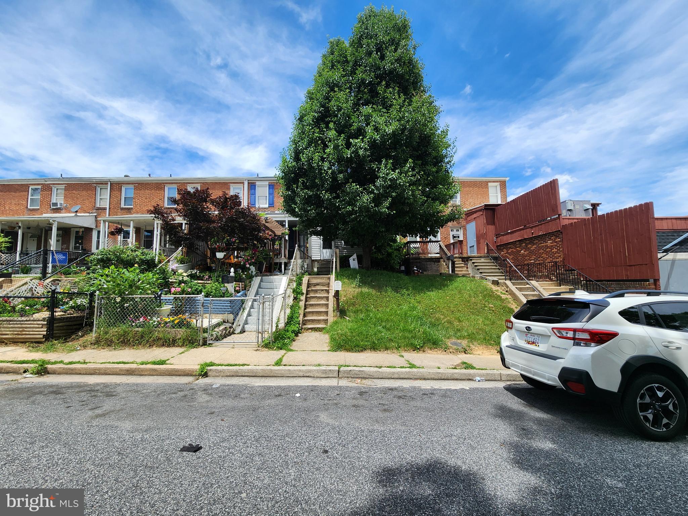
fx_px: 258
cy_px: 258
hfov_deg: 106.2
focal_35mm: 13
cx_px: 344
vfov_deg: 89.9
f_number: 2.2
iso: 50
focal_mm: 2.2
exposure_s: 1/1418
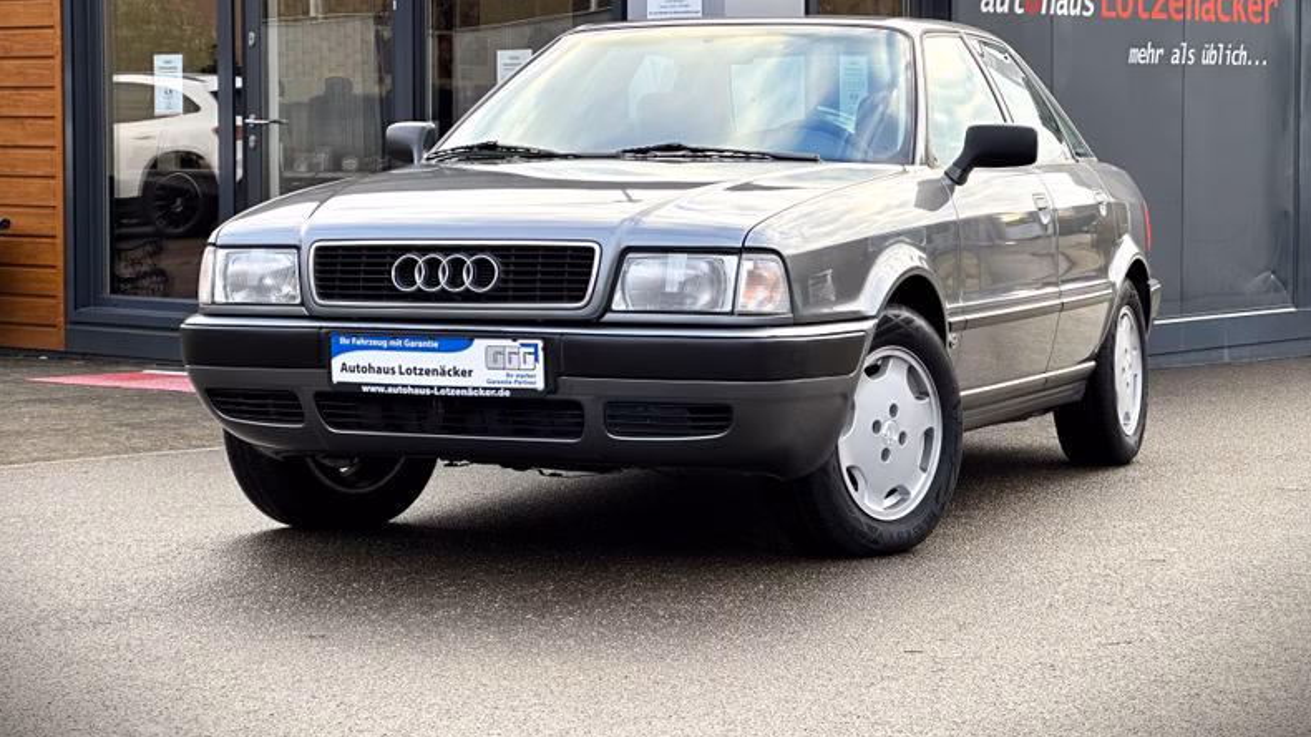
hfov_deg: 25.0
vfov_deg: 14.2
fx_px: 2954
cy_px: 257
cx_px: 660
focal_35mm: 85
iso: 40
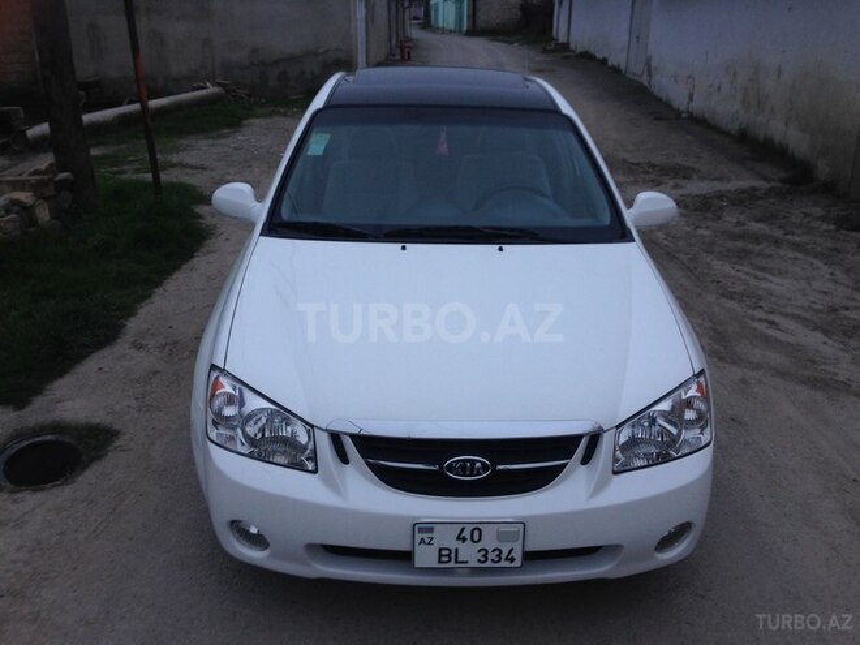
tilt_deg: -21.4
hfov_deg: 55.4
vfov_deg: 42.9
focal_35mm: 33
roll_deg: -1.4
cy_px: 322
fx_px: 820
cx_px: 430
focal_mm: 4.12
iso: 50
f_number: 2.4
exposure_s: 1/30
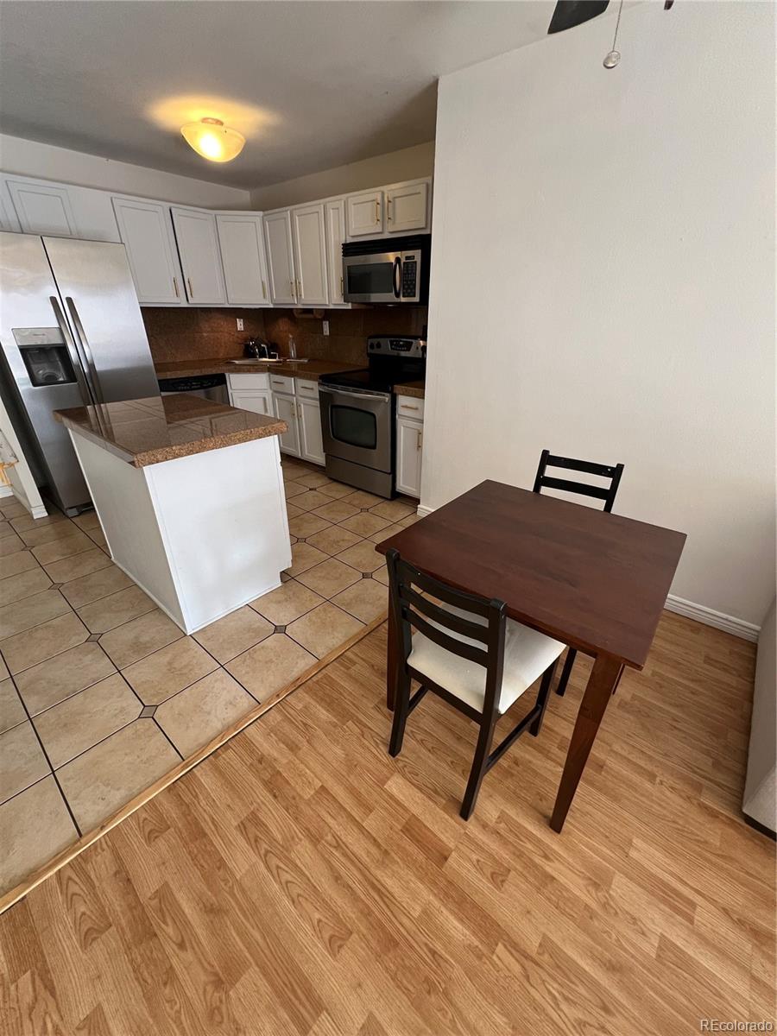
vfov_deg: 106.2
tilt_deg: -27.5
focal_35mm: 13
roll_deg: +0.5
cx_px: 388
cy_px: 518
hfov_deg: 89.9
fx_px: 389
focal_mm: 1.57
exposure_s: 1/94
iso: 250
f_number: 1.8
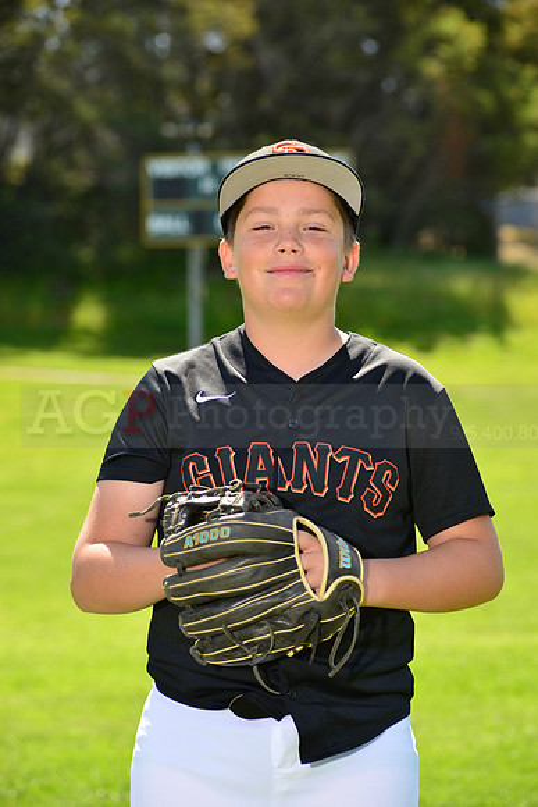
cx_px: 269
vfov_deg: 14.2
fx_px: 3248
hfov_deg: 9.5
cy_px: 404
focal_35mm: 145
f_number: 8
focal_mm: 145
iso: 200
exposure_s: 1/250
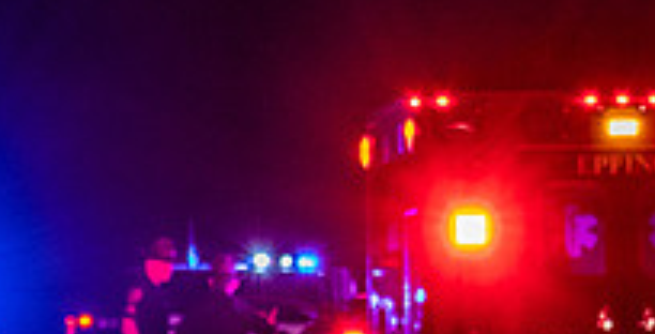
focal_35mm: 513
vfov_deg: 2.2
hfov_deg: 4.3
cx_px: 704
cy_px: 285
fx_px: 8716
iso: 2000
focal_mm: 105
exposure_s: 1/50
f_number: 4.5
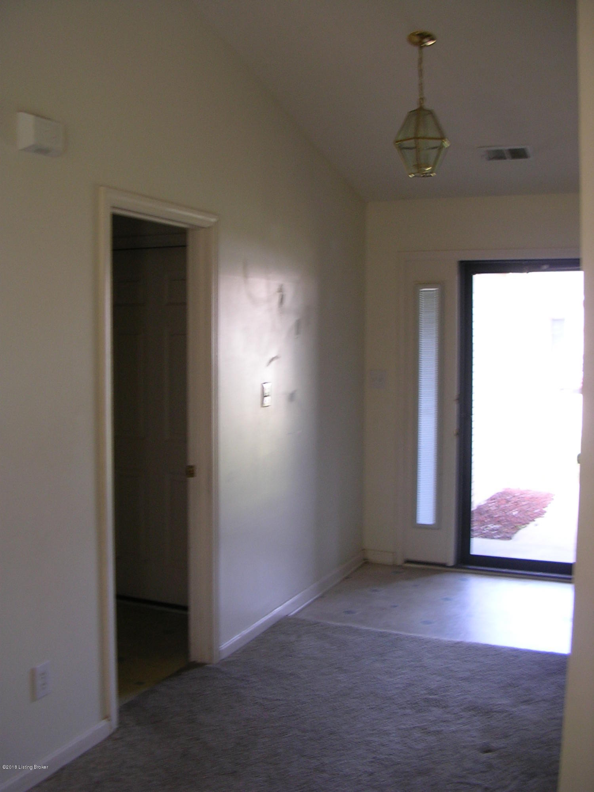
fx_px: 869
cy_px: 396
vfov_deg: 49.0
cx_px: 297
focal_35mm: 38
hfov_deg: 37.7
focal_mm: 5.8
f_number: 2.8
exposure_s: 1/19.5
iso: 50
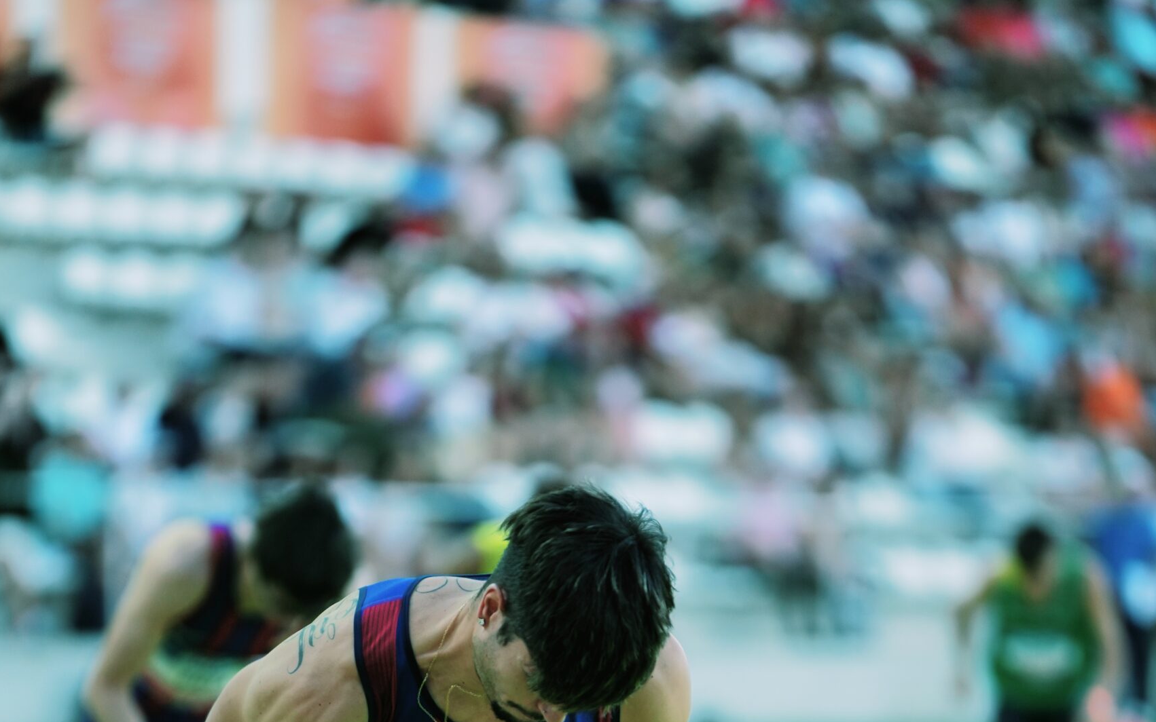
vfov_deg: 4.4
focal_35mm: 299
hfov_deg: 7.0
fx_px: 9421
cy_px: 846
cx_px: 578
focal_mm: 195
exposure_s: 1/833
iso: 320
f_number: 2.8
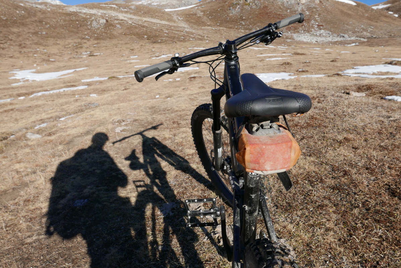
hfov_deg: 73.7
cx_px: 200
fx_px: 268
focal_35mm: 24
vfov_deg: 53.2
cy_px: 134
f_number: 5.6
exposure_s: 1/800
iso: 200
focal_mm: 10.9
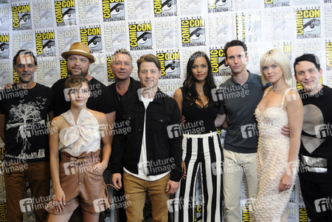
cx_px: 166
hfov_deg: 53.1
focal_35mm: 36
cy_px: 111
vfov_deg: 36.9
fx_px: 332
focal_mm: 24
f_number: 4
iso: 1000
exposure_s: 1/60
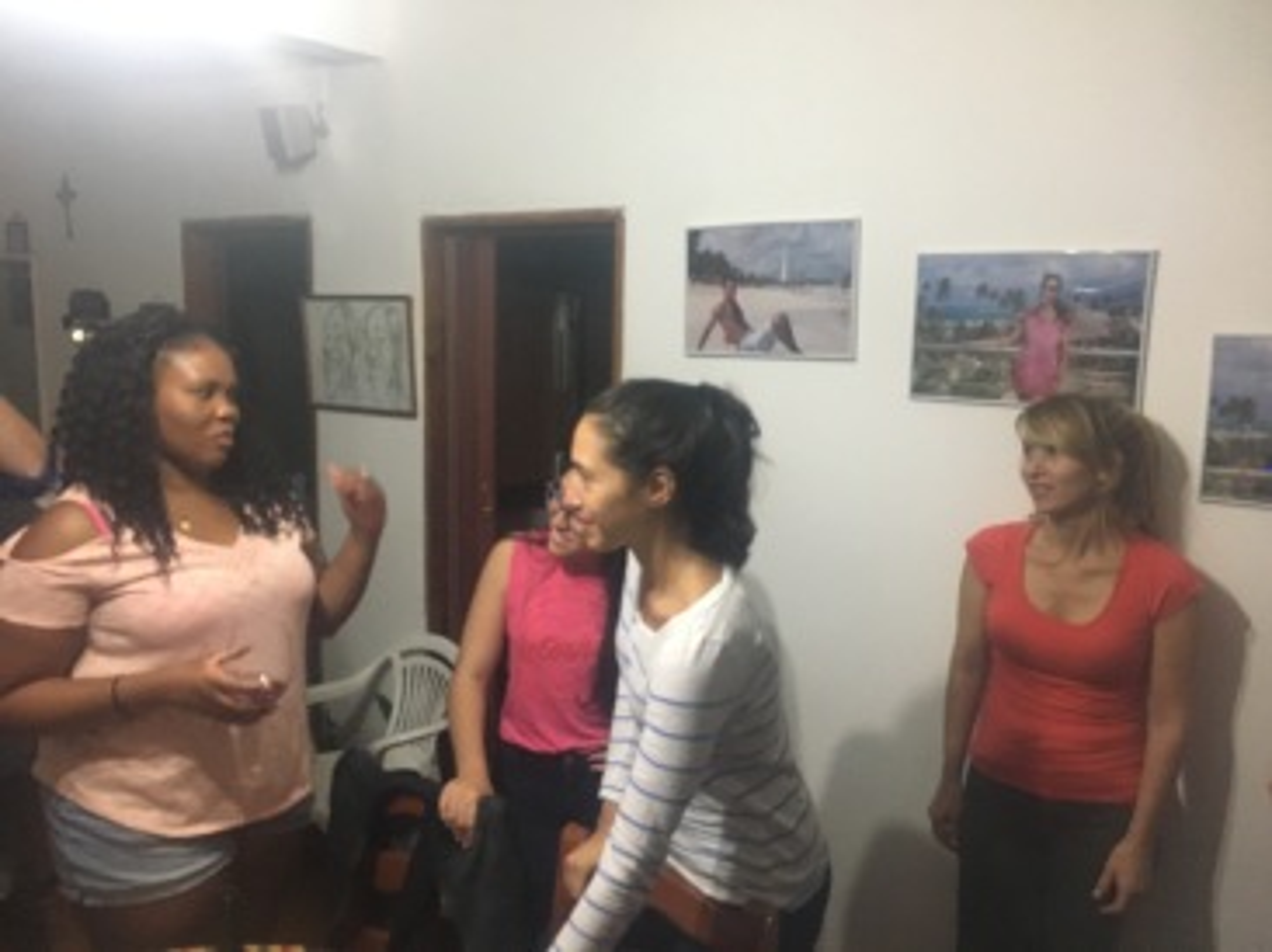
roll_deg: -1.1
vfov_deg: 48.2
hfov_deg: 61.7
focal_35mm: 29
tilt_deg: -7.5
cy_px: 476
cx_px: 636
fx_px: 1065
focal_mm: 4.15
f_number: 2.2
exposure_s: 1/17
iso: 200
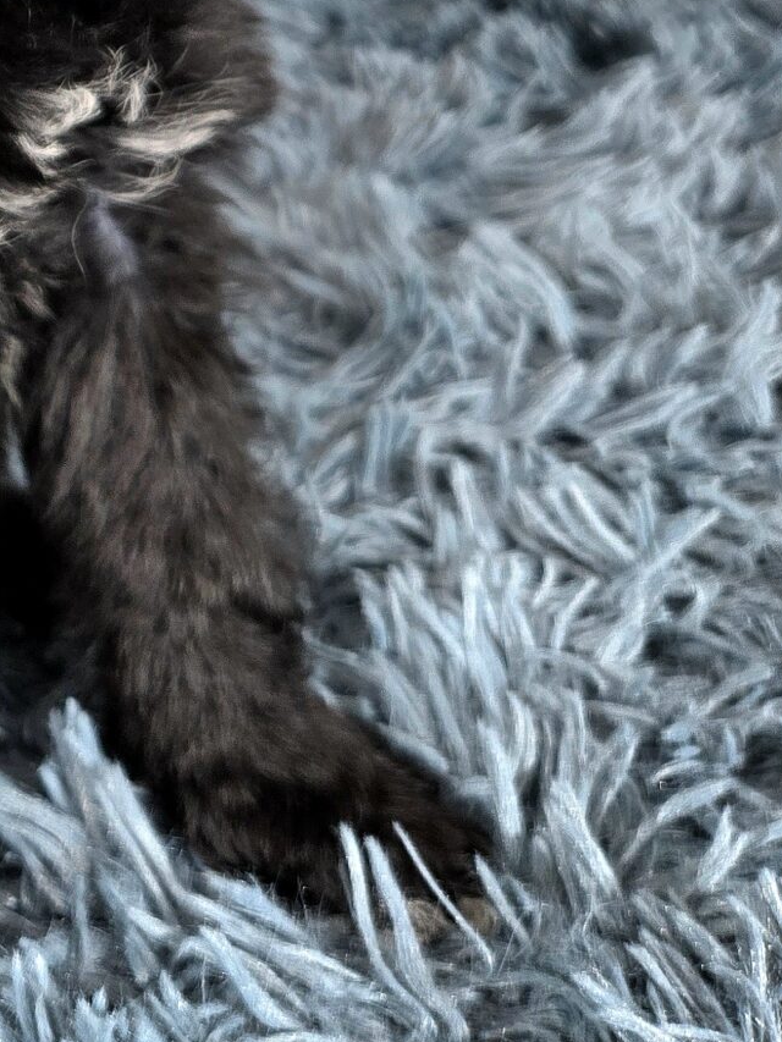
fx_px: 2078
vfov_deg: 26.1
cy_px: -87
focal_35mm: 69
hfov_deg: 19.0
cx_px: -354
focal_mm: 5.4
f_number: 1.8
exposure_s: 1/120
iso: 64
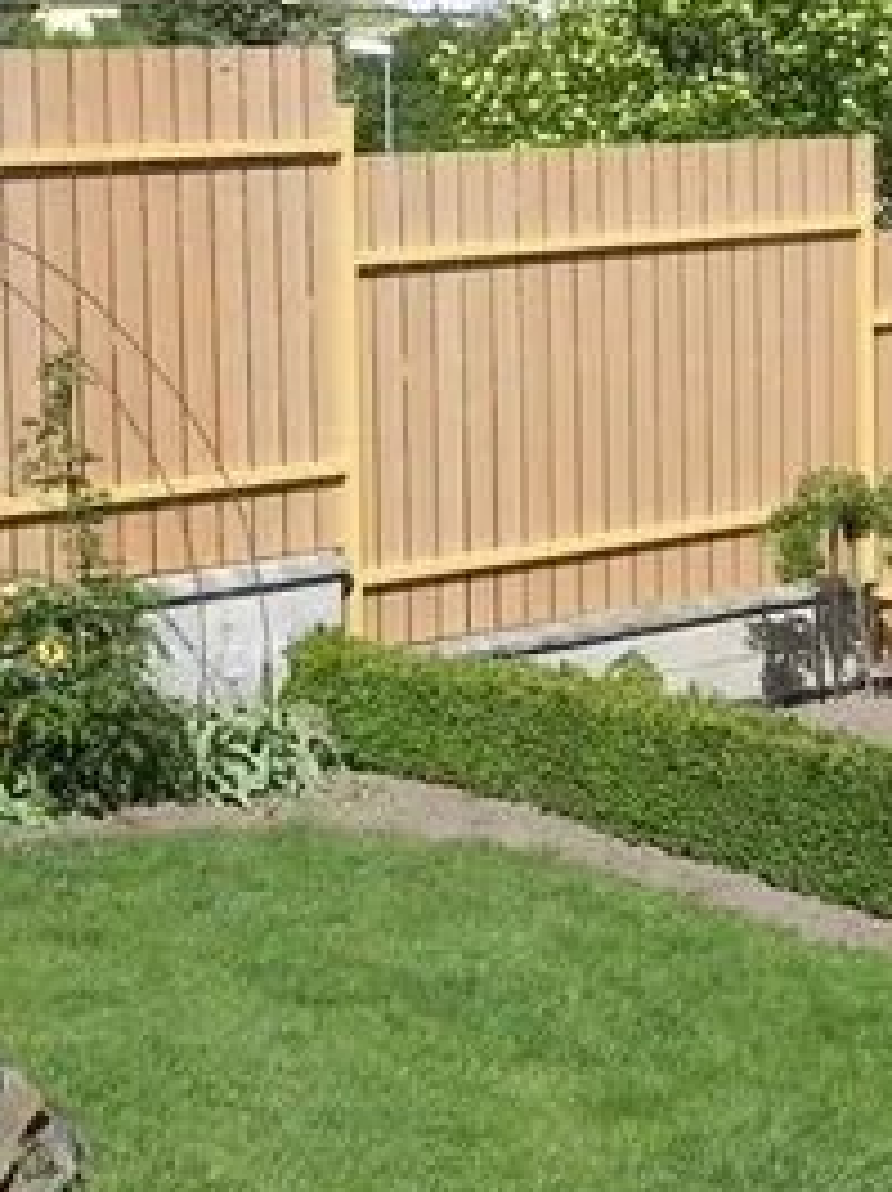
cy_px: 347
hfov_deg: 16.7
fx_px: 2994
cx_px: 847
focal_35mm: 87
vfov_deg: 22.4
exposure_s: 1/370
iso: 160
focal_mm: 5.9
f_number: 7.1
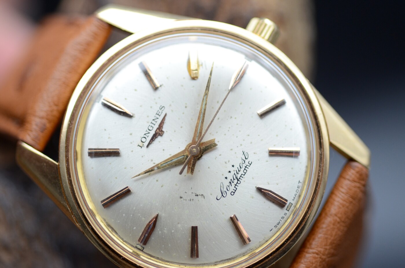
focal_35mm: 90
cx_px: 202
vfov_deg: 15.1
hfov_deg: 22.7
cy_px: 134
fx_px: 1010
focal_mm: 60
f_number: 3.5
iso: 800
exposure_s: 1/400
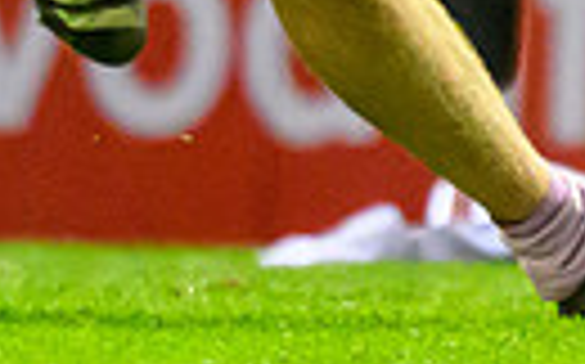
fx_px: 76811
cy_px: -496
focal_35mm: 4822
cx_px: 691
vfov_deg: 0.3
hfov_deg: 0.4
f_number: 4
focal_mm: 560
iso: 10000
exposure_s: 1/1000
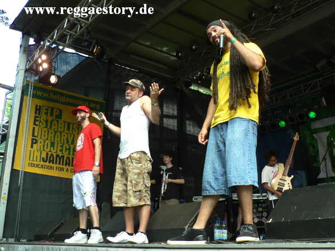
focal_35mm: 35
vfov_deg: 40.7
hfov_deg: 52.6
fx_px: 339
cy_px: 126
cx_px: 168
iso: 64
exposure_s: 1/80
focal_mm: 6
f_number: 2.8
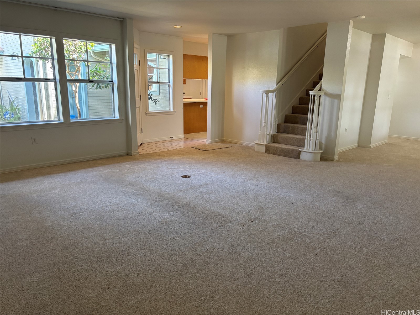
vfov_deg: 53.1
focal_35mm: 26
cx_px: 210
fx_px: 315
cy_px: 158
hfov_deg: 67.3
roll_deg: -1.1
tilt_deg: -13.3
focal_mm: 5.96
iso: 125
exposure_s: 1/60
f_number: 1.6
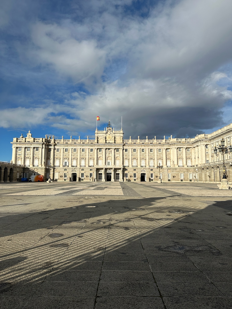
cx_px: 116
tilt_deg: +7.5
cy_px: 154
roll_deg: -0.5
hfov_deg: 56.8
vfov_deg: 71.6
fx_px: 214
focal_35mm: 24
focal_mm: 6.86
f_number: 1.78
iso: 80
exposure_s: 1/8197
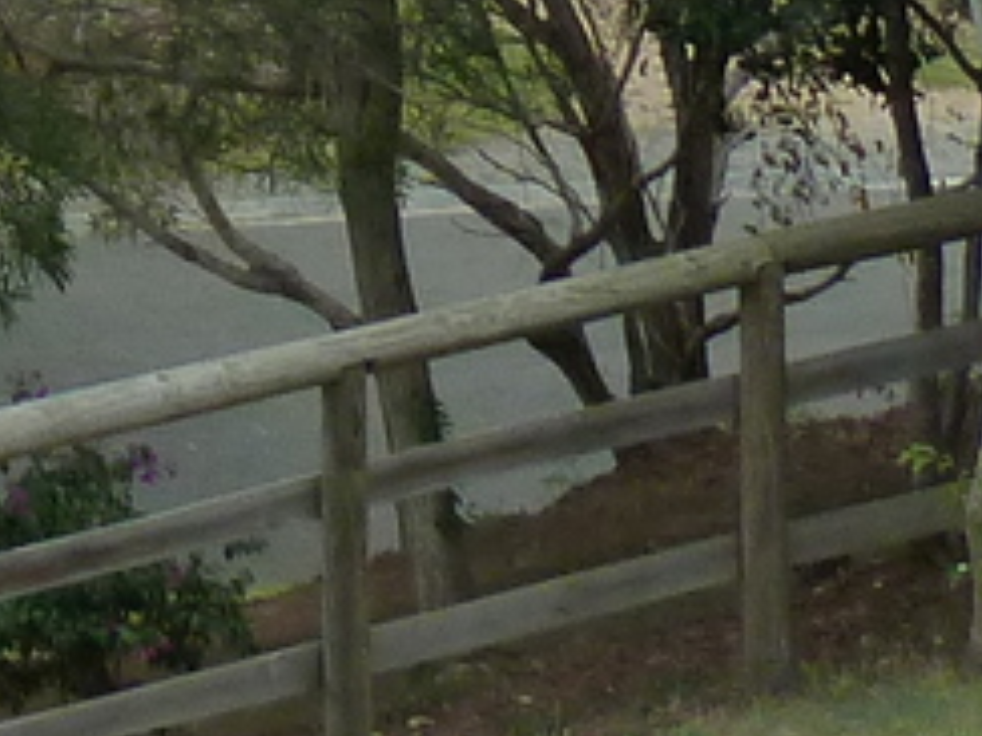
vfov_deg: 5.6
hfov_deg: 7.6
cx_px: -1388
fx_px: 6894
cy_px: -1617
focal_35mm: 243
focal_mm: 6.1
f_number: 4
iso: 125
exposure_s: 1/160
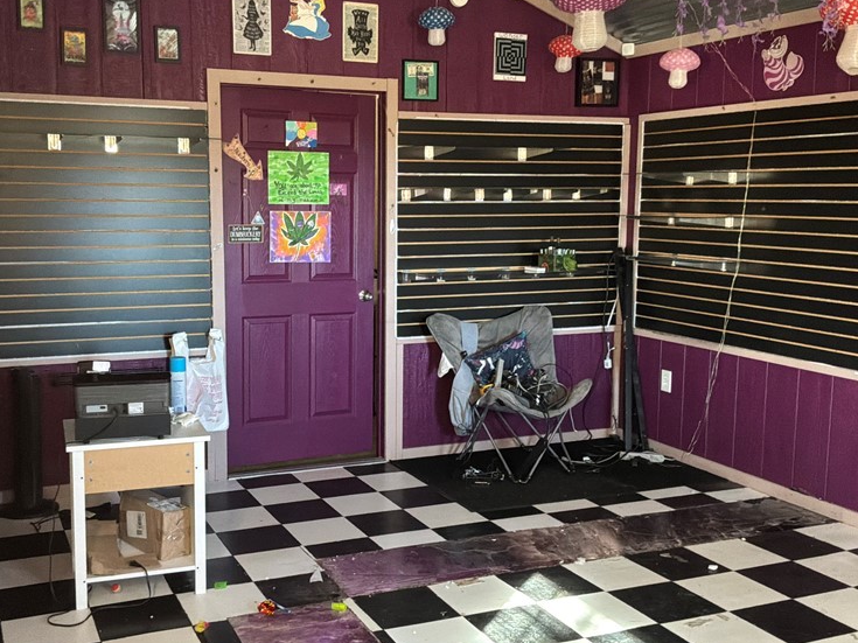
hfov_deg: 47.7
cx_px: 372
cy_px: 323
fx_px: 967
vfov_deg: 36.8
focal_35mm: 39
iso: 400
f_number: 1.8
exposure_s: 1/30
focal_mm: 3
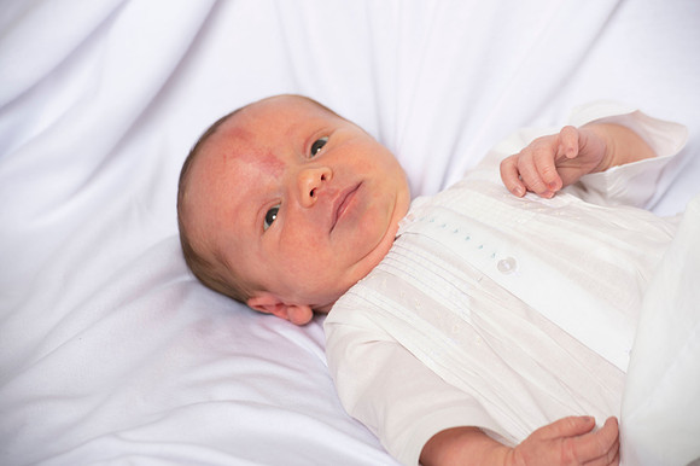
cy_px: 233
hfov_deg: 10.3
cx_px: 350
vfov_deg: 6.9
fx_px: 3887
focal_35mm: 200
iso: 125
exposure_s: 1/160
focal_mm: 200
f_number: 7.1
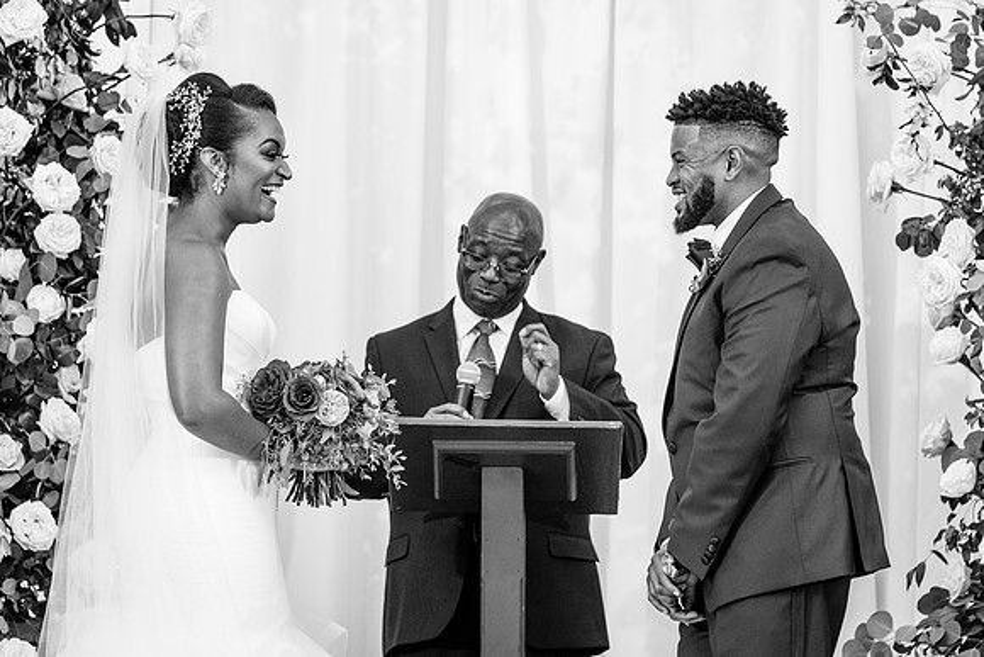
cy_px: 311
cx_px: 504
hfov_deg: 11.9
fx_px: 4723
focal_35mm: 173
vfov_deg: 8.0
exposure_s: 1/100
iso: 2000
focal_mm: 161
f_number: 4
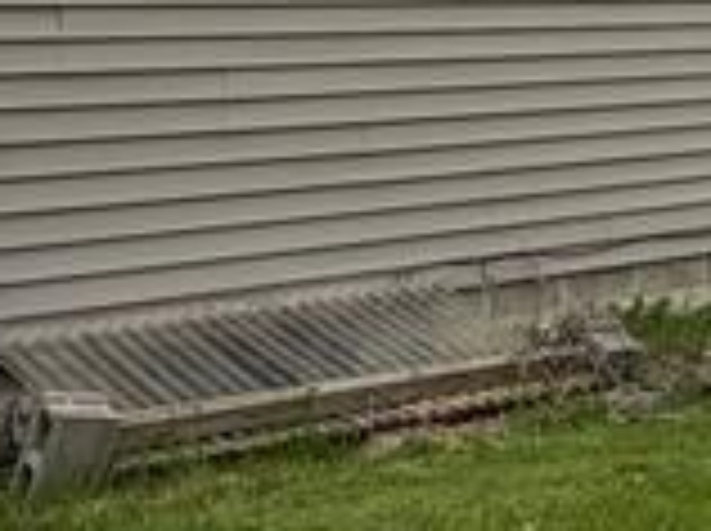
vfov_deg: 15.6
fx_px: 1866
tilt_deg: +4.6
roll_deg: +1.5
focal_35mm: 91
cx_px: 1080
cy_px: -112
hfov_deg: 18.9
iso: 25
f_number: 2.2
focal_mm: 2.22
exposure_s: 1/770
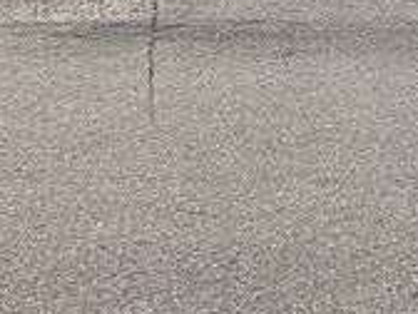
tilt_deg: -9.9
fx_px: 1208
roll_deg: -1.0
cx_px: 565
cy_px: -110
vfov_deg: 14.1
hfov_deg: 18.1
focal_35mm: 100
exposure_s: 1/2114
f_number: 1.8
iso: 32
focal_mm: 3.99
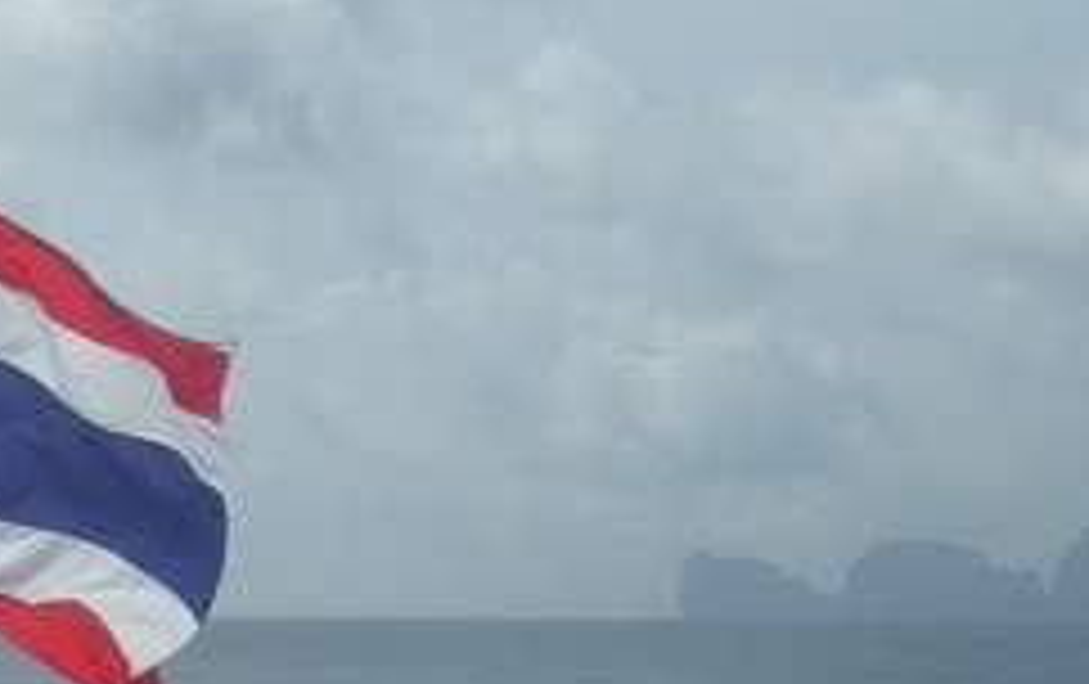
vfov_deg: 6.7
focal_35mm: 197
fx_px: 5855
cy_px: 198
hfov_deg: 10.5
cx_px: -36
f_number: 4.9
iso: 50
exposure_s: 1/737
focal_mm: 7.4
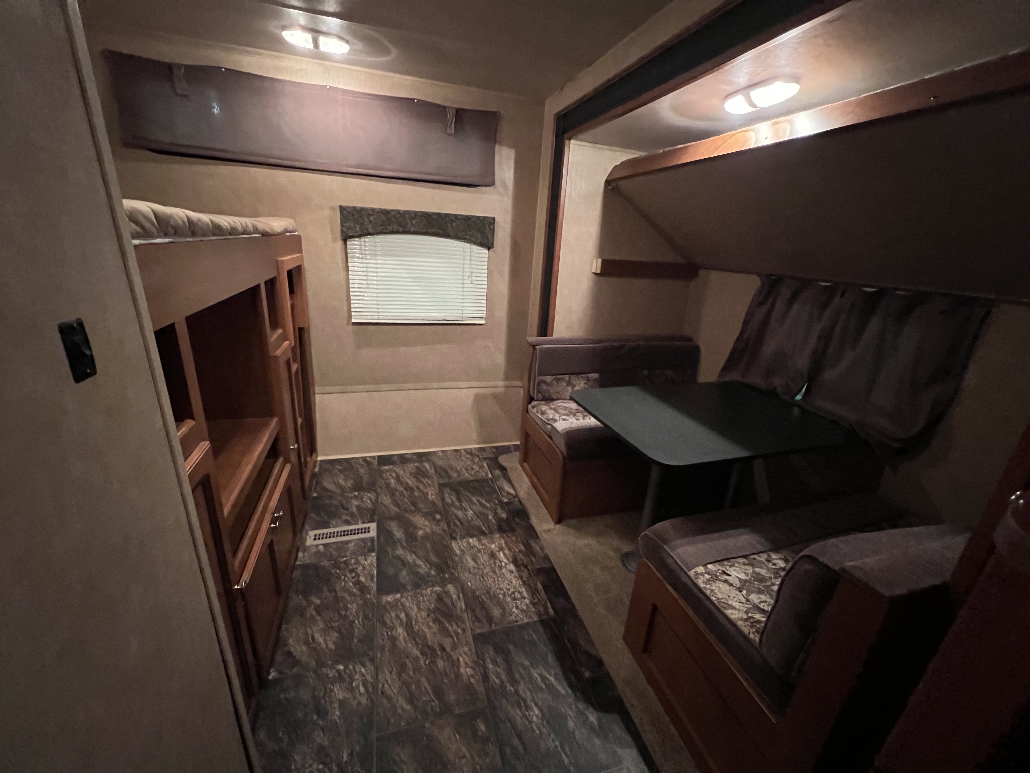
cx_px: 515
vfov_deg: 89.9
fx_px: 387
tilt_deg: -22.0
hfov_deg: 106.2
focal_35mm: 13
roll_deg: -5.0
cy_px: 386
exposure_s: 1/36
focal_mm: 1.57
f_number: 1.8
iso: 1250
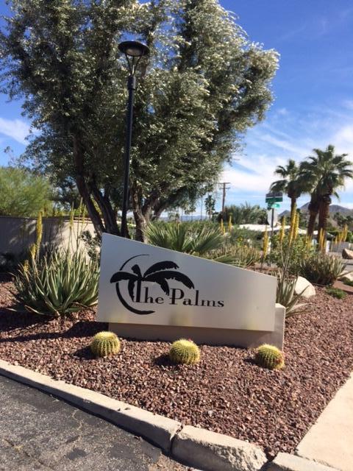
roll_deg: -2.2
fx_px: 394
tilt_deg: -1.6
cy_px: 236
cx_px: 176
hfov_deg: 48.2
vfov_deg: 61.7
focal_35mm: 29
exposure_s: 1/1866
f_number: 2.2
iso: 32
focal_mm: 4.15
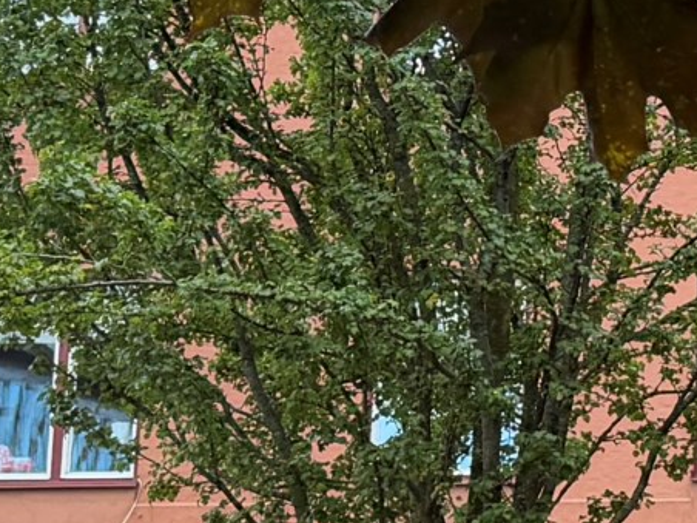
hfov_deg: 12.1
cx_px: 1135
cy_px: 250
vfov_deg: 9.7
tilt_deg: +10.8
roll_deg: +0.0
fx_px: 3081
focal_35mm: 153
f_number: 1.78
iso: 100
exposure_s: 1/430
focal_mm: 6.76
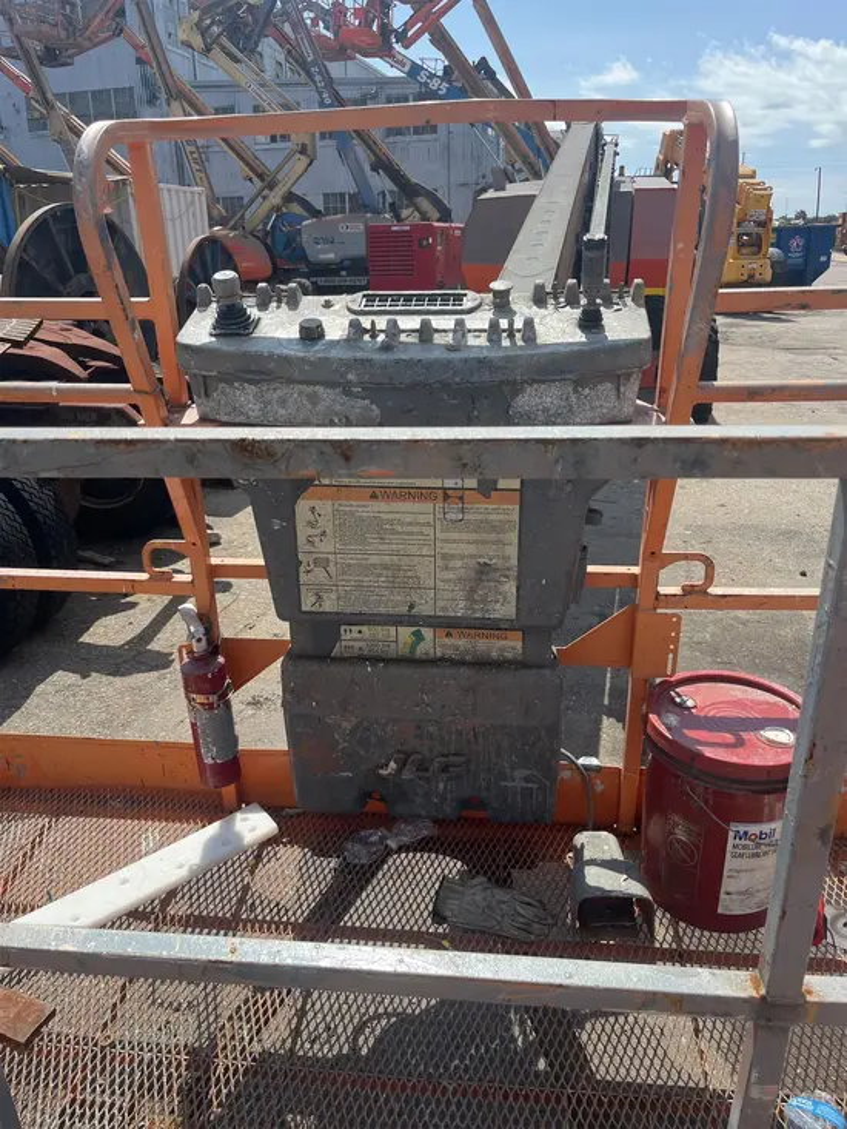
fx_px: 848
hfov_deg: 53.1
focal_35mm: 26
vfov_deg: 67.3
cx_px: 424
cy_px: 564
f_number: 1.6
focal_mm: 5.1
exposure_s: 1/1992
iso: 50
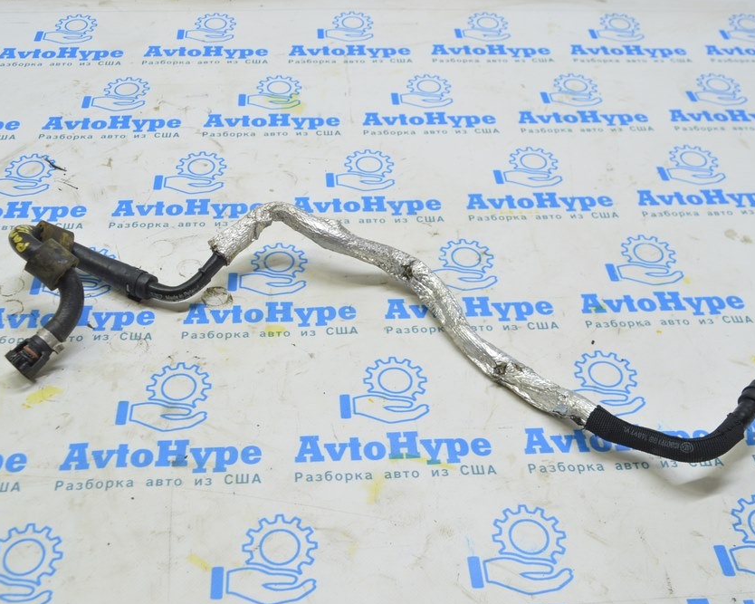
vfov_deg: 39.1
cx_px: 330
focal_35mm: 38
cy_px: 307
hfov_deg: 47.8
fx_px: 849
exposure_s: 1/20
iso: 400
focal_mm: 22
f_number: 5.6
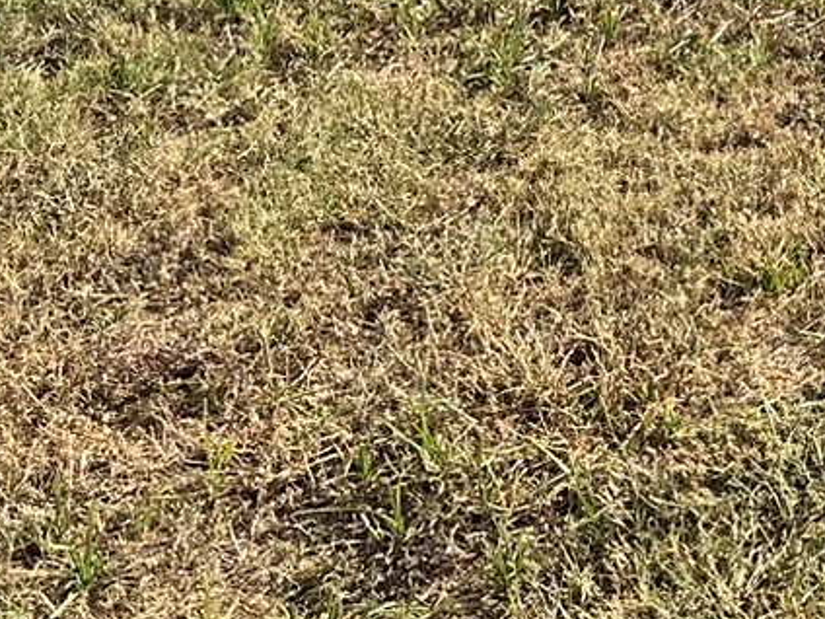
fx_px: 2765
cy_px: -584
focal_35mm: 116
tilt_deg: -5.7
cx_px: 1562
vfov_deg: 11.6
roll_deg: +0.4
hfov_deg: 14.5
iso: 80
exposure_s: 1/2732
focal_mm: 6.86
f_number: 1.78
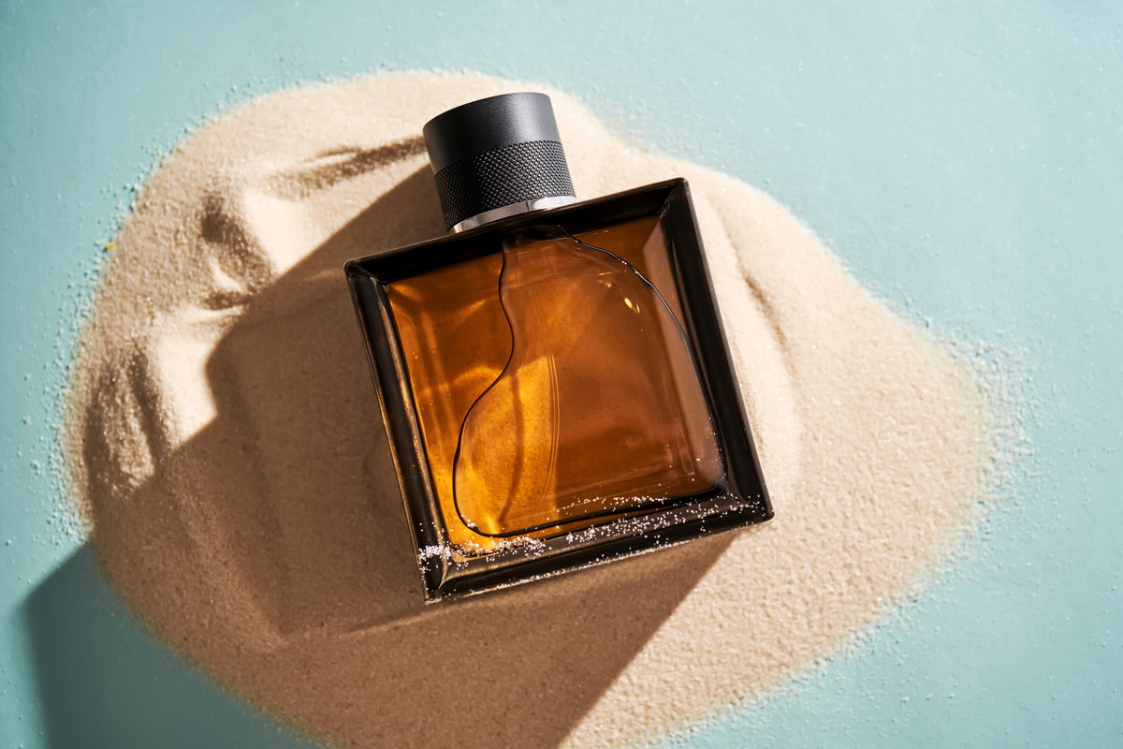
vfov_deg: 27.0
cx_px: 562
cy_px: 374
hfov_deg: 39.6
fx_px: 1560
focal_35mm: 50
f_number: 3.5
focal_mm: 50
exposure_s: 1/640
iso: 640
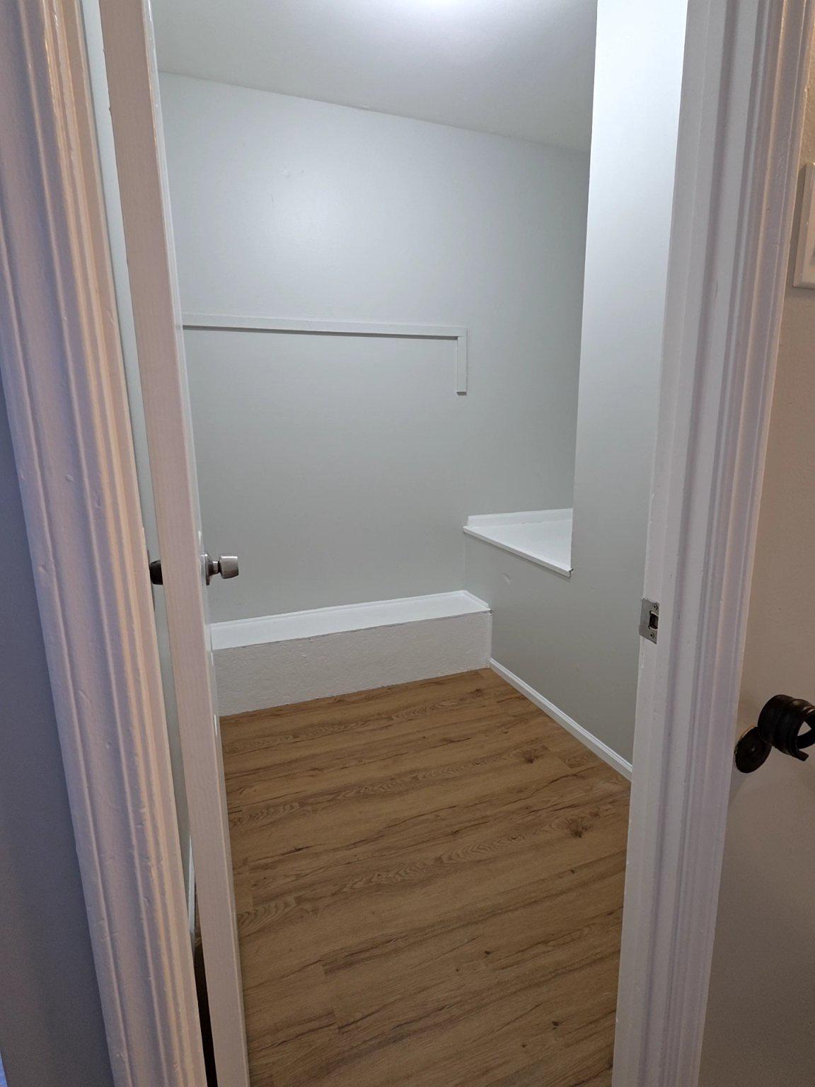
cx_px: 408
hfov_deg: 89.9
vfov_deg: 106.2
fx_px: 408
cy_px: 544
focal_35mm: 13
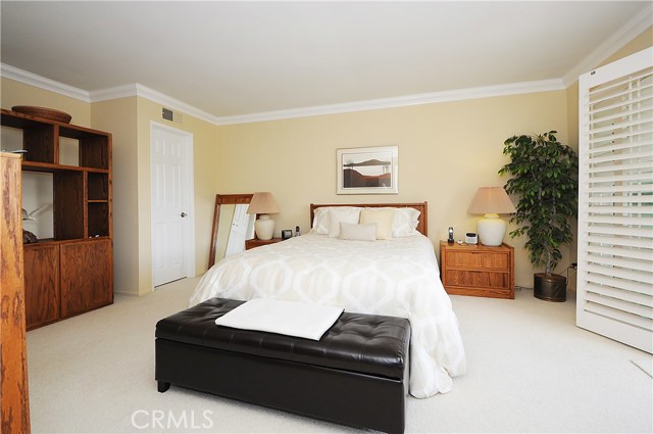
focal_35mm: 15
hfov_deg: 100.5
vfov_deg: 77.2
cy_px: 217
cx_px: 326
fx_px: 272
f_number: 8
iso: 320
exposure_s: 1/60
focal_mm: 10
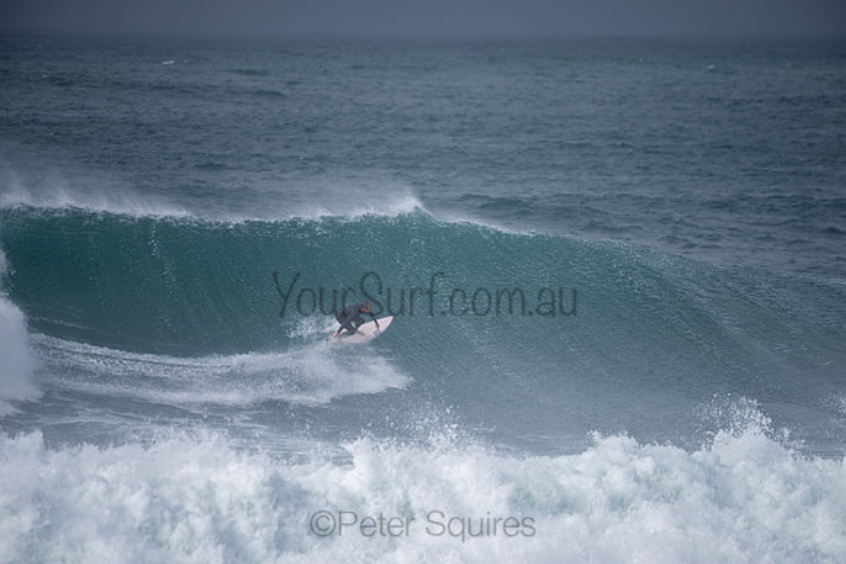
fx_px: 12659
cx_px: 423
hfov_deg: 3.8
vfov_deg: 2.6
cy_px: 282
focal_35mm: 539
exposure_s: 1/1000
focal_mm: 500
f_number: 5.6
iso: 80
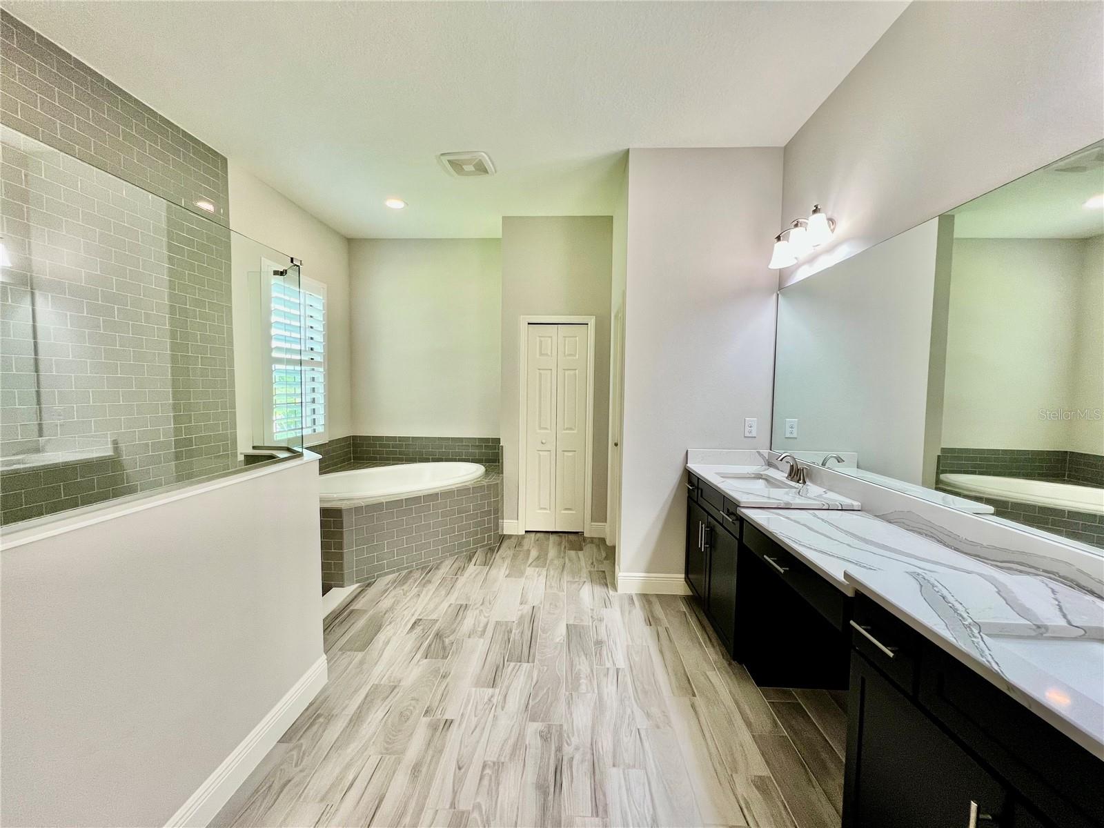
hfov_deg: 106.2
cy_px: 414
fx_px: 415
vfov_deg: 89.9
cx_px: 552
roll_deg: -0.6
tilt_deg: -3.5
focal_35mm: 13
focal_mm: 1.57
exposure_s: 1/120
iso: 160
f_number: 1.8
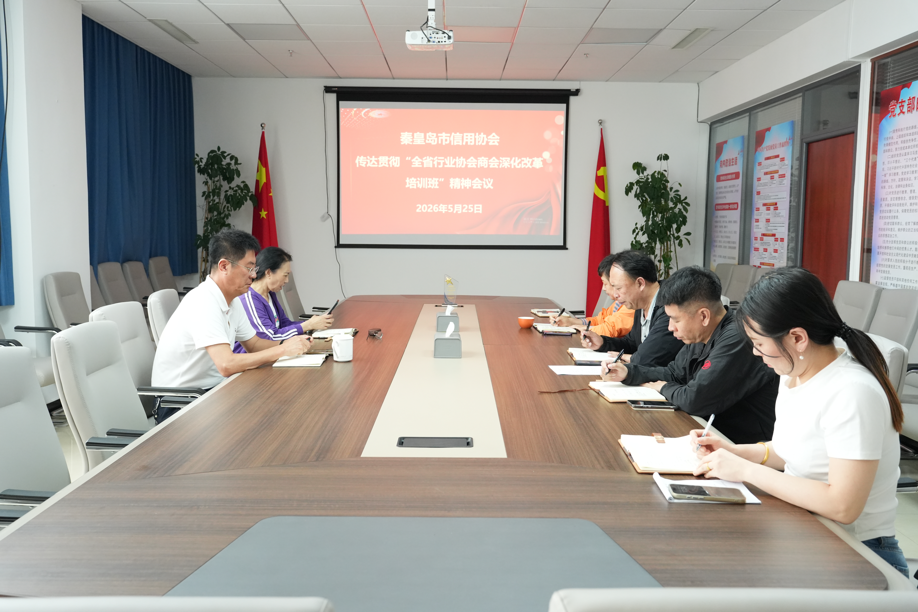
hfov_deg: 58.7
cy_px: 306
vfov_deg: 41.1
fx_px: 816
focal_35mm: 32
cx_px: 459
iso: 4000
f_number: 5.6
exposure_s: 1/100
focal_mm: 32
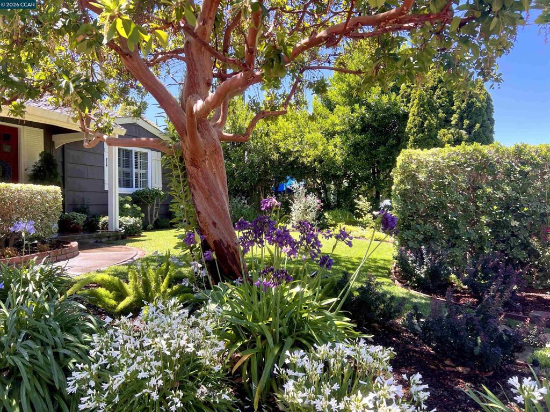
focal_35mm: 26
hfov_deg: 67.3
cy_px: 206
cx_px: 275
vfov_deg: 53.1
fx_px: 413
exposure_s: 1/493
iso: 50
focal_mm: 5.7
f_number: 1.5
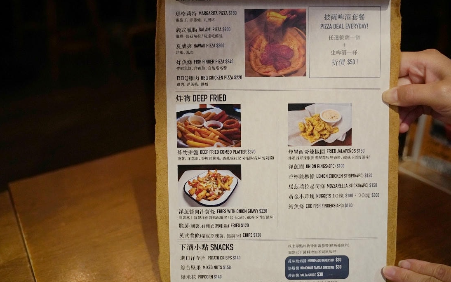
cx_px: 240
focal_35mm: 38
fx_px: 467
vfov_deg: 33.6
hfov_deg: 51.5
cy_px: 134
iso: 4000
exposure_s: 1/160
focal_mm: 34
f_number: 2.8
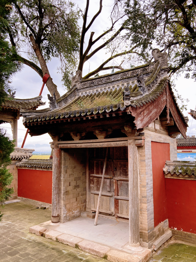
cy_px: 131
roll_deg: -0.2
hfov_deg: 49.7
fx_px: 211
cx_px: 98
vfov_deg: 63.4
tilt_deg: +7.4
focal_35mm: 28
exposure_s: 1/235
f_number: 1.8
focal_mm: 3.99
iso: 20
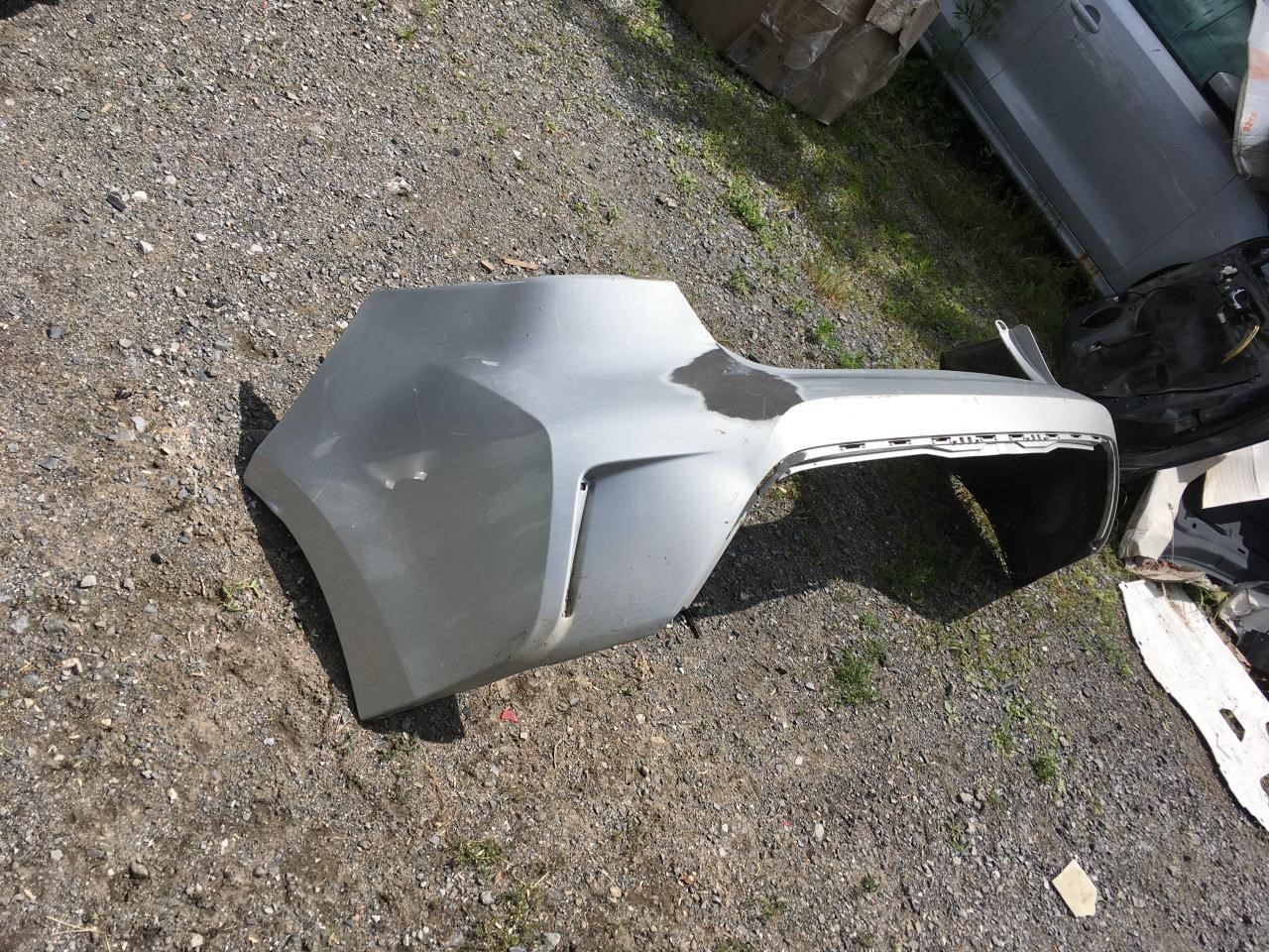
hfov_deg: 61.7
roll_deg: -41.4
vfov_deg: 48.2
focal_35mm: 29
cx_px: 634
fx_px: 1063
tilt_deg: -37.2
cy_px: 476
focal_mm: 4.15
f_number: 2.2
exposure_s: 1/2481
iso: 25
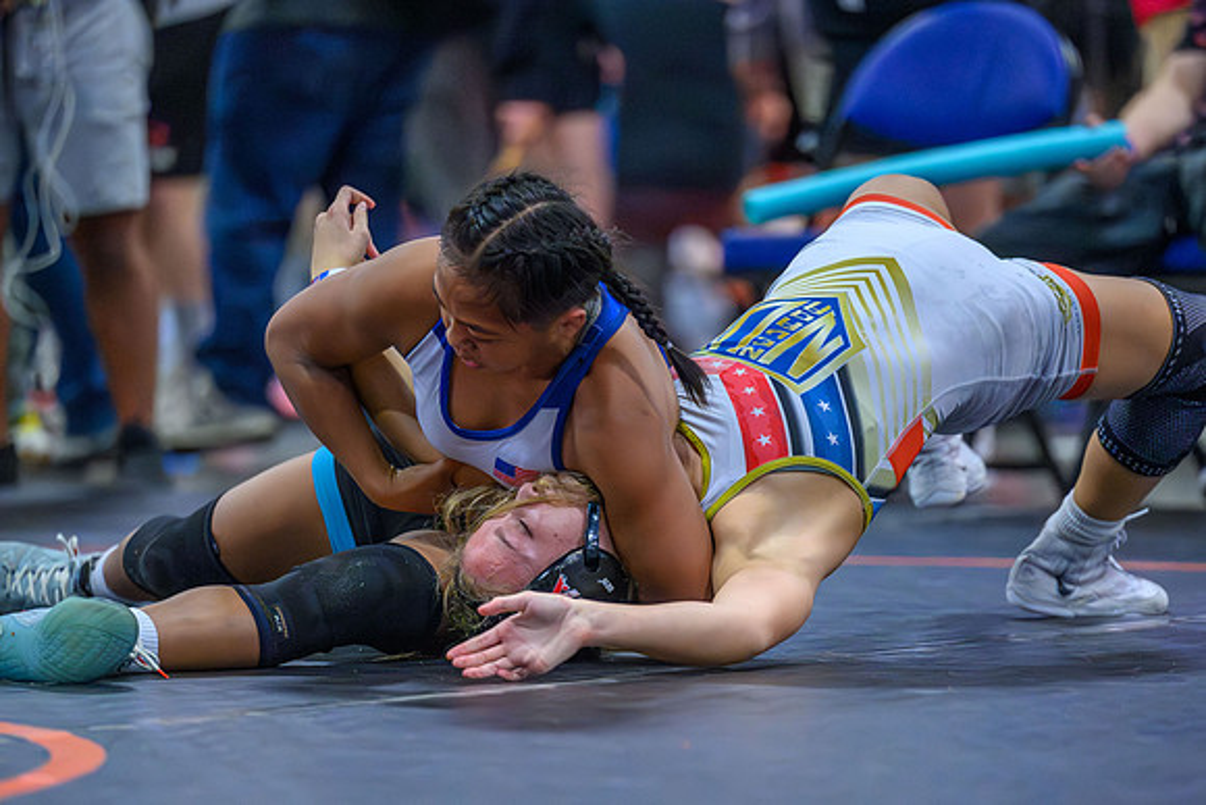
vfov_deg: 5.1
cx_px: 667
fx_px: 9043
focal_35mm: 270
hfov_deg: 7.6
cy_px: 538
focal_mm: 200
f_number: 2.8
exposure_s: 1/800
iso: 12800
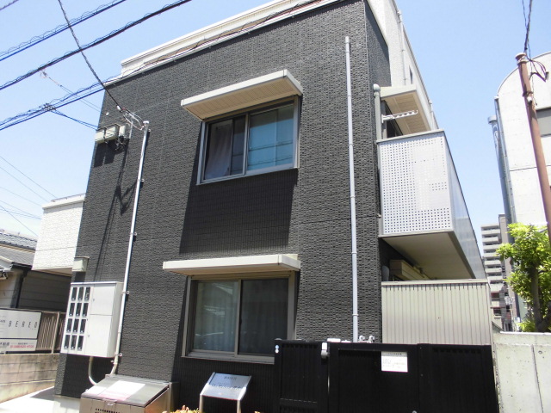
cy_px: 206
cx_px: 276
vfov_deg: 53.1
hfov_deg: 67.3
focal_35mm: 26
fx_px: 414
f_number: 3.5
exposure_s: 1/250
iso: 100
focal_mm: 4.6
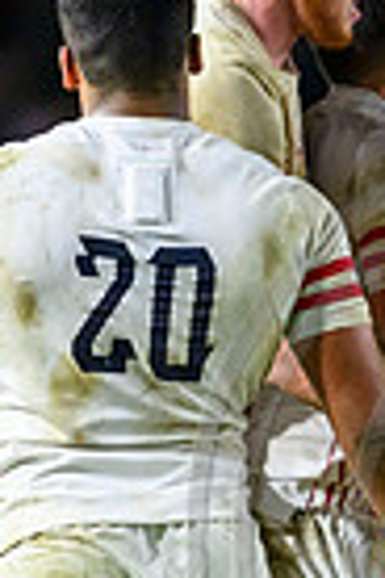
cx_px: 478
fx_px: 42218
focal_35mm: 2632
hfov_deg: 0.5
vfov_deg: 0.8
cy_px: 570
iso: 8000
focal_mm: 560
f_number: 4
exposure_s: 1/1000
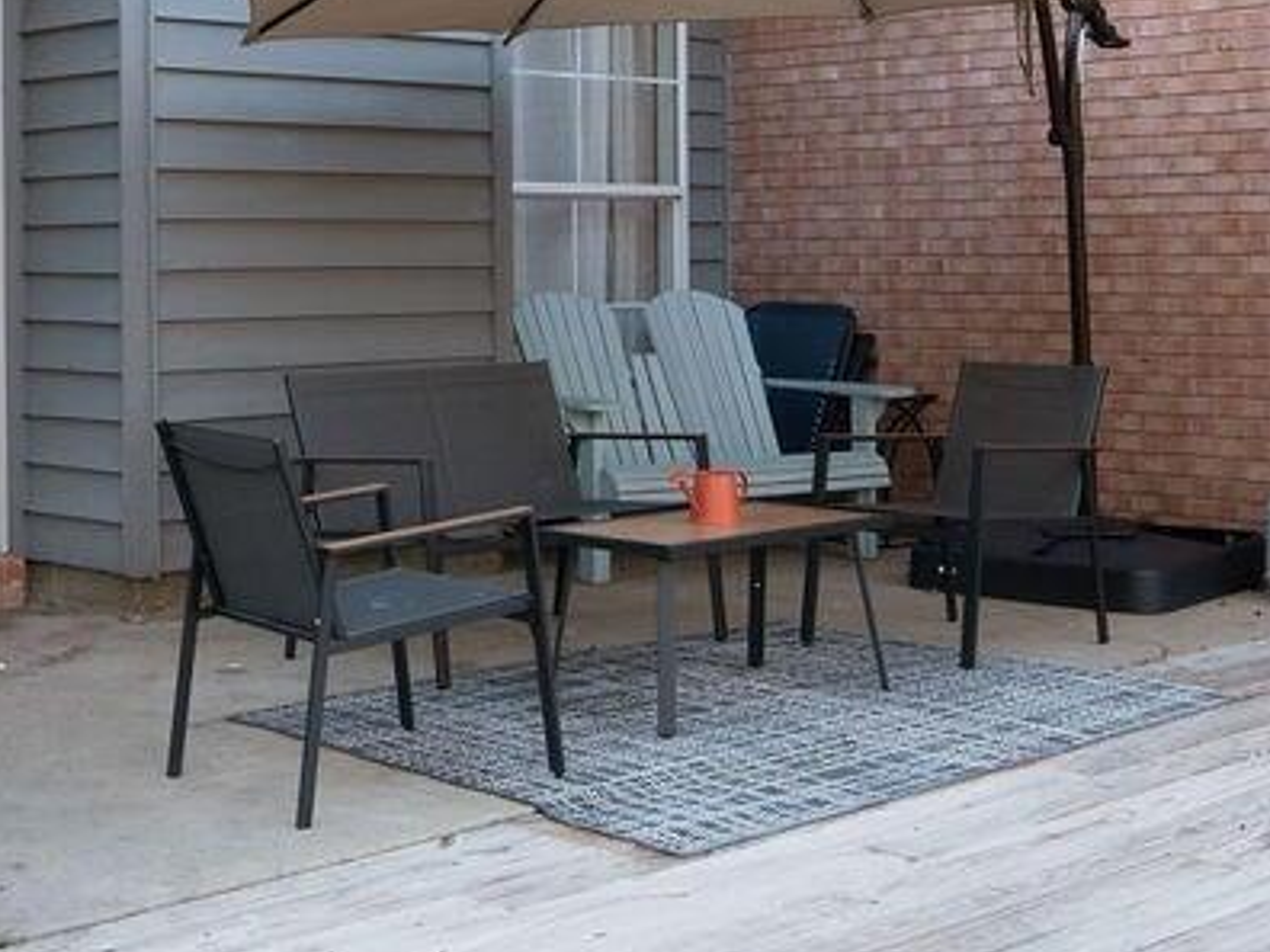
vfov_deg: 23.5
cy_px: 303
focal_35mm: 62
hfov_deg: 30.9
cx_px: 401
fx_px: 2275
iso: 500
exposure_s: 1/320
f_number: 4
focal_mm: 24
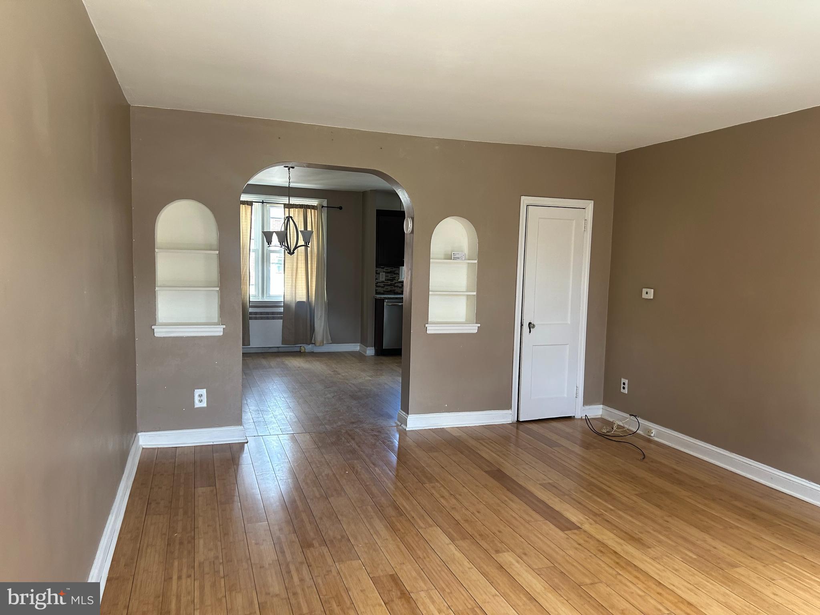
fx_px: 616
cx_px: 410
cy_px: 308
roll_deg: +0.4
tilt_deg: -2.8
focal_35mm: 26
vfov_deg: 53.1
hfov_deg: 67.3
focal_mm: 5.7
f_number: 1.5
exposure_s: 1/121
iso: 100
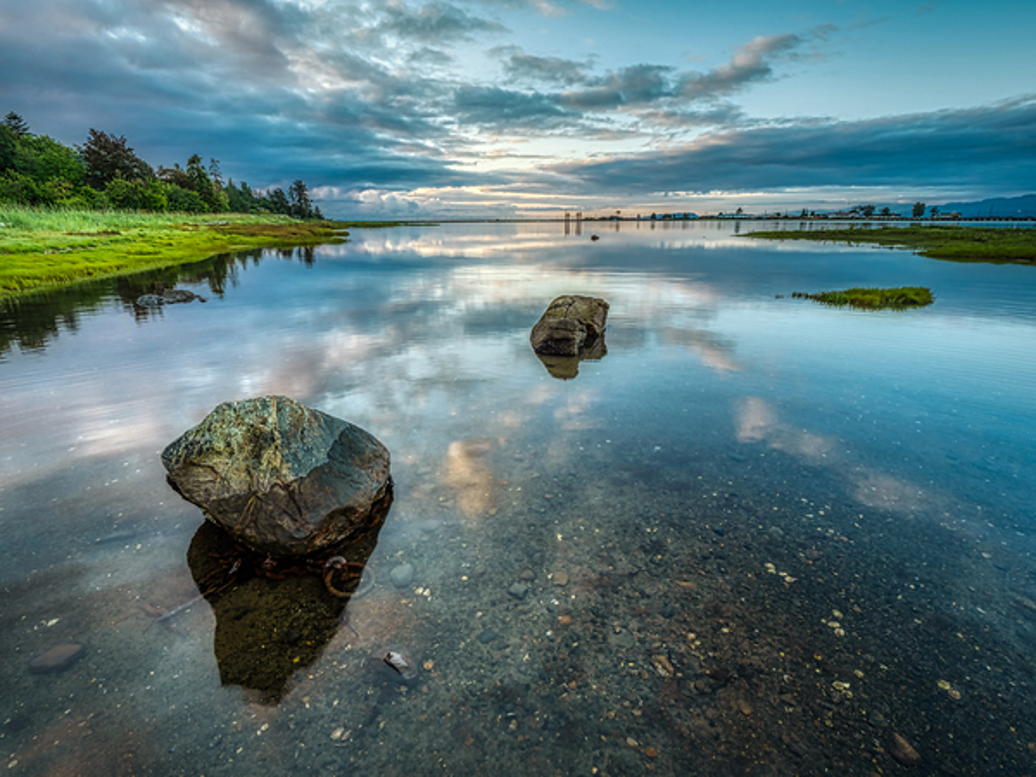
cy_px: 388
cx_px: 518
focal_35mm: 16
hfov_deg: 94.5
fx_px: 479
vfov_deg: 78.1
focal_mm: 8
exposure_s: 1/5
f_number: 10
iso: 64
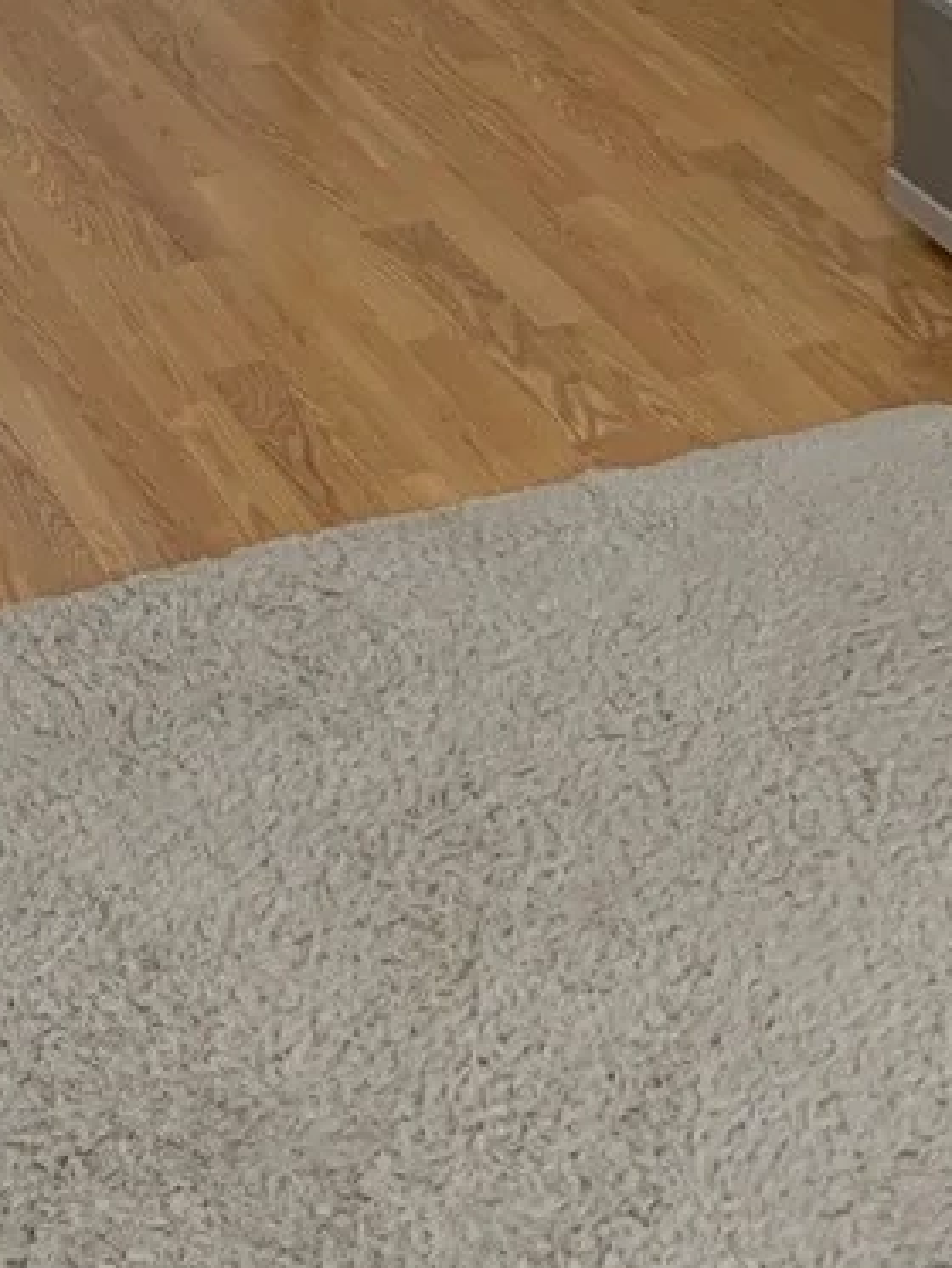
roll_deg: +0.0
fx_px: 3408
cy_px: -846
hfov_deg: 15.9
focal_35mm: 93
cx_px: 510
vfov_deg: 17.9
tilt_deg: -6.2
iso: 100
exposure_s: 1/81
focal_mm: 4.25
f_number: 1.8
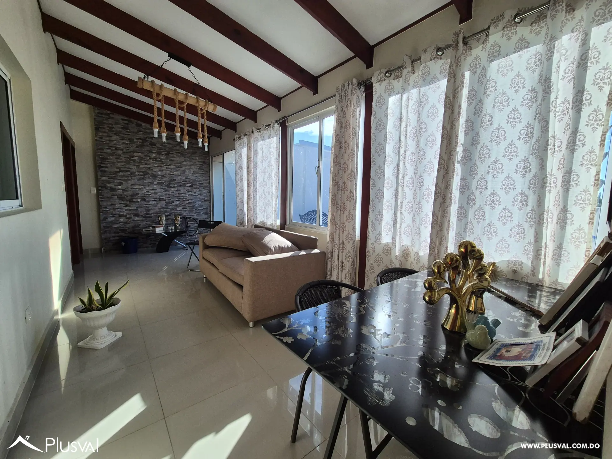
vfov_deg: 89.9
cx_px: 306
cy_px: 230
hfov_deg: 106.2
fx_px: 230
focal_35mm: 13
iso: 125
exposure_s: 1/1996
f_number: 2.2
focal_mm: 2.2
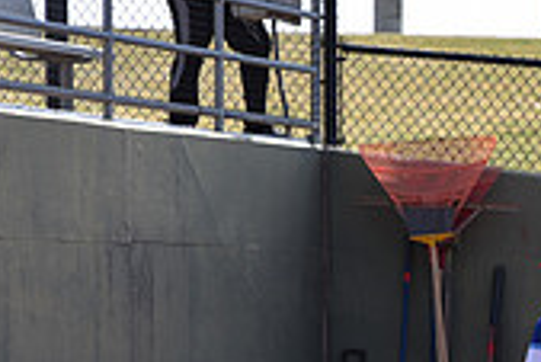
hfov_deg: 8.3
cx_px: 912
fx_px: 3610
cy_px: 482
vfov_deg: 5.7
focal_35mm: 240
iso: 200
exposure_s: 1/500
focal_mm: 70
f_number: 5.6
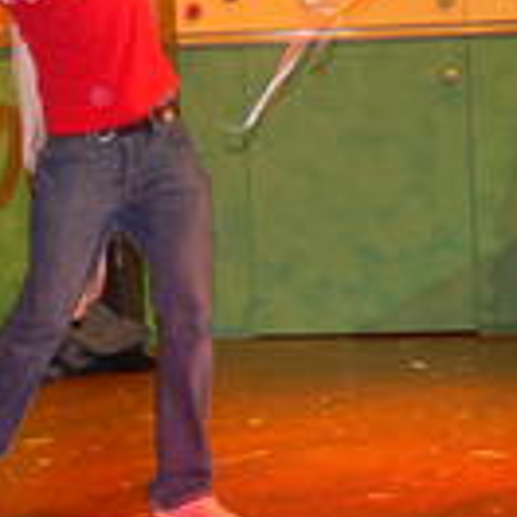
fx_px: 1876
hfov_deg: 15.1
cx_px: -118
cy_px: 47
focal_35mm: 111
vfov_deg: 15.5
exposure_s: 1/30
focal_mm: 7.4
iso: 100
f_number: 2.8
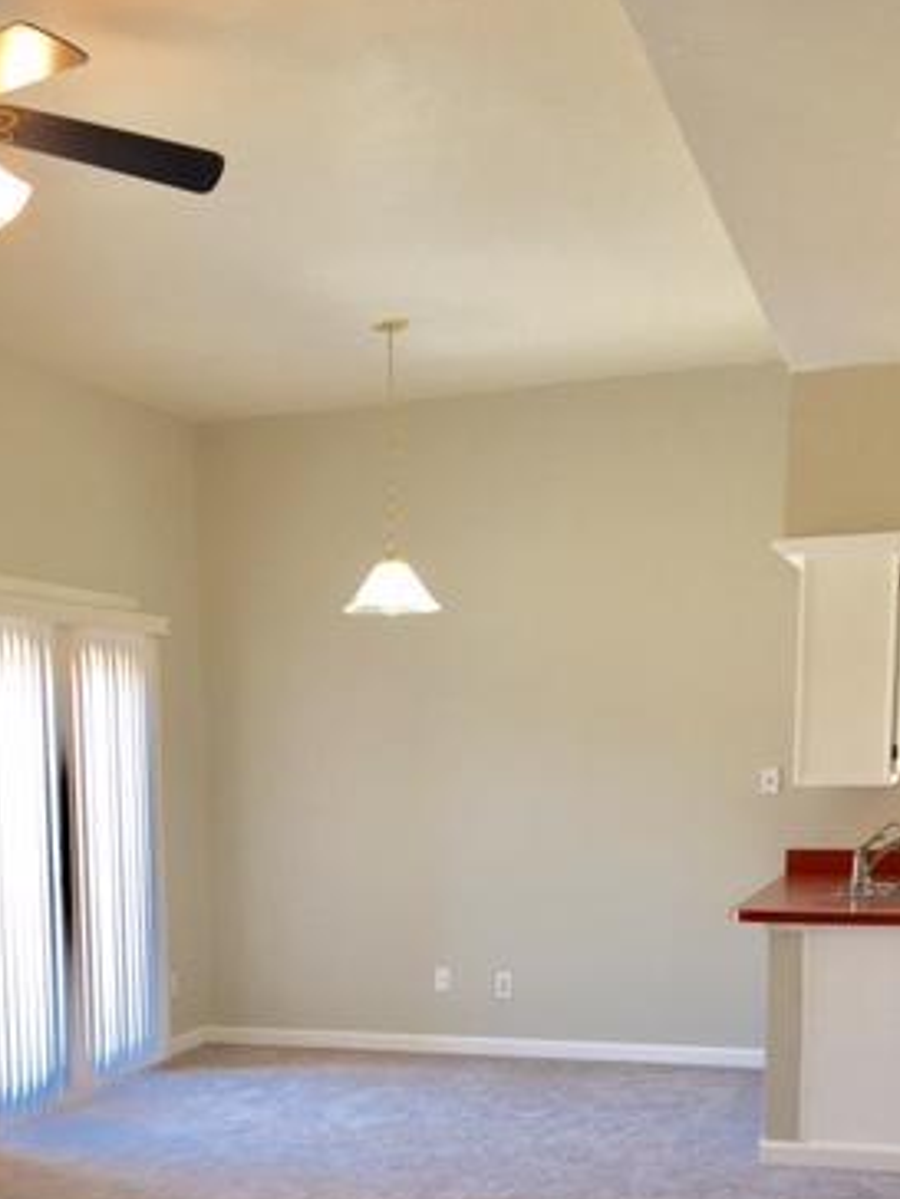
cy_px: 1034
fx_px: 1768
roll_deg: +0.8
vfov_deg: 35.7
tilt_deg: -8.3
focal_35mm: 51
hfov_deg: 28.4
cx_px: 303
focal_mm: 4.15
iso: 32
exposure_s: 1/40
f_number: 2.2
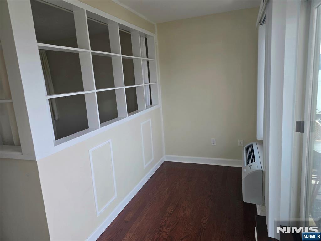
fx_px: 213
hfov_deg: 73.9
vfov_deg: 58.9
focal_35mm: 23
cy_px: 120
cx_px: 160
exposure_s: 1/182
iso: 50
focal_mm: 6.3
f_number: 1.7
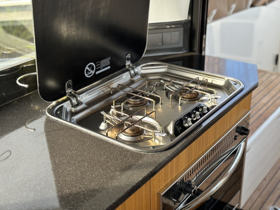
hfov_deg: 39.7
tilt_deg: -25.7
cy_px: 105
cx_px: 140
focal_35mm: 48
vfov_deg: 30.3
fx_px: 388
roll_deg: +2.4
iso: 80
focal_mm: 6.86
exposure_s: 1/249
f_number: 1.78
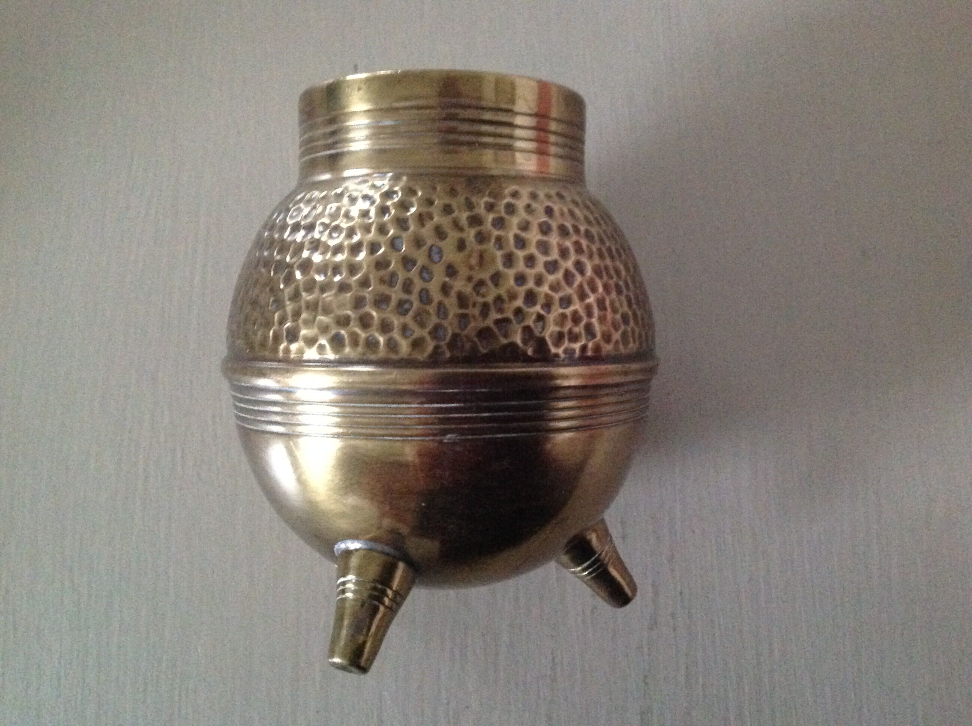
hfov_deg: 52.7
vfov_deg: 40.6
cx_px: 486
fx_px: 981
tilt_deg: -80.1
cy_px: 363
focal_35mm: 35
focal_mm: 4.28
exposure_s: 1/15
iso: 800
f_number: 2.4
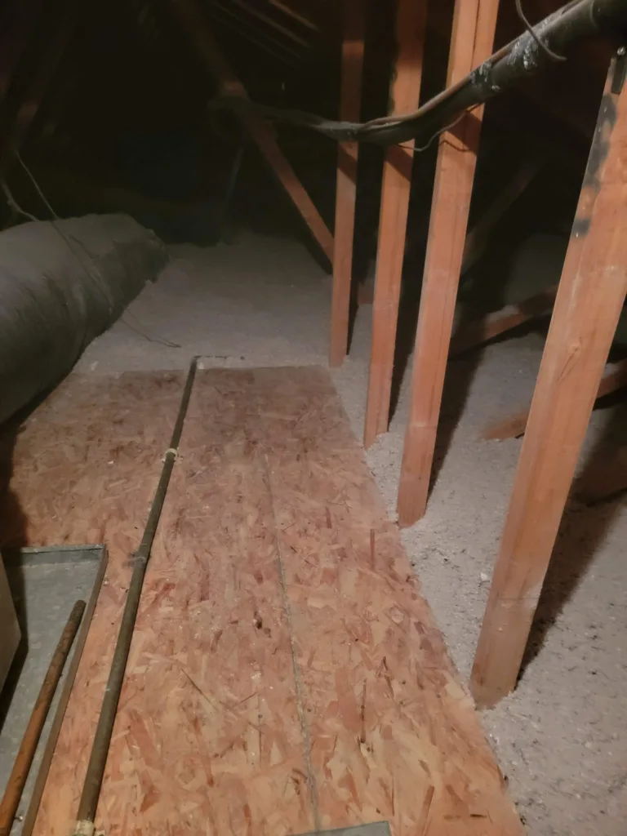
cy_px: 418
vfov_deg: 71.6
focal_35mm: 24
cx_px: 314
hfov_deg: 56.8
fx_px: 580
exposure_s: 1/24
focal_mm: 6.7
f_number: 1.8
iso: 1000
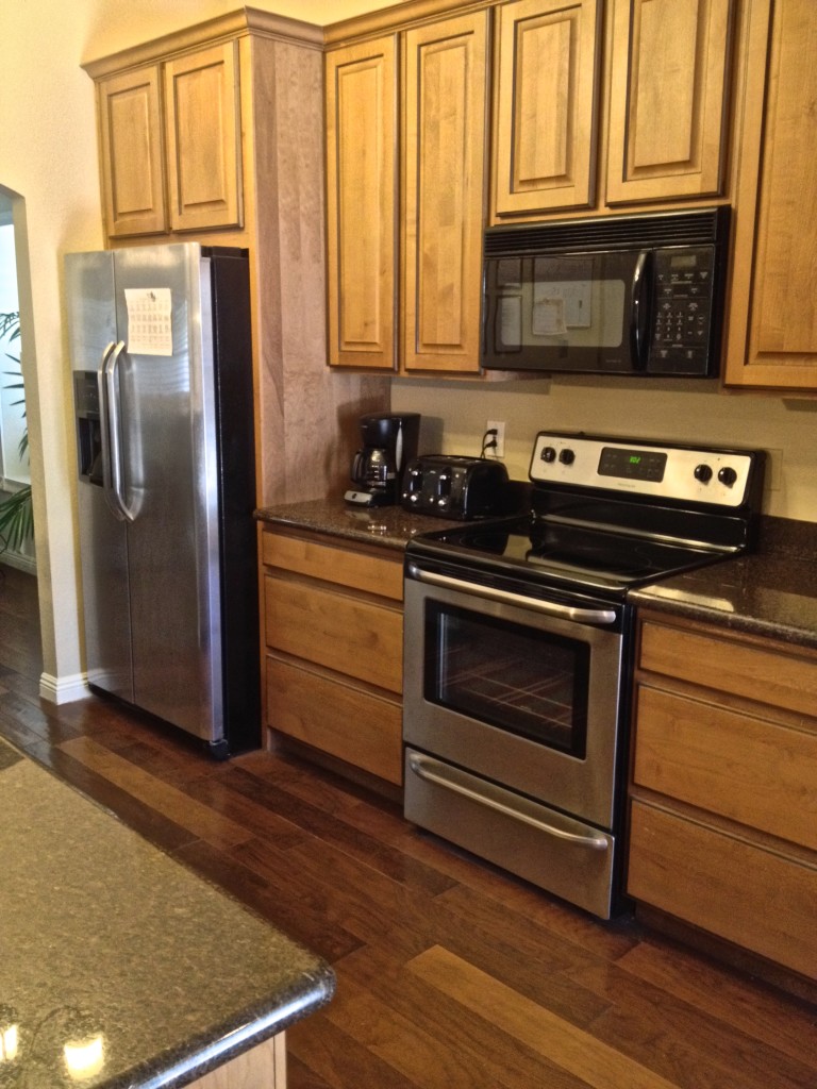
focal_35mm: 35
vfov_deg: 52.6
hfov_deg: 40.7
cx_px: 408
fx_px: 1101
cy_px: 544
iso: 400
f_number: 2.4
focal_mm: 4.28
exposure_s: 1/15
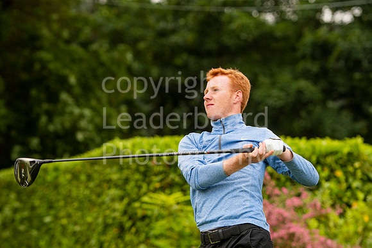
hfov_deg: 11.0
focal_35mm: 188
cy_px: 124
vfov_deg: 7.3
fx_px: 1938
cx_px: 186
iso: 640
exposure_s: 1/1000
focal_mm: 125
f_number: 4
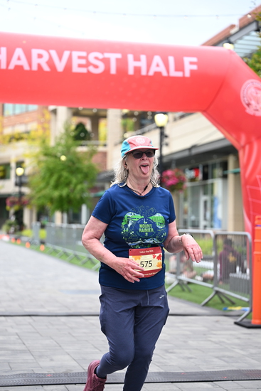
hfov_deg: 18.7
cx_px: 130
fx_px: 793
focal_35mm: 73
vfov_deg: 27.7
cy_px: 196
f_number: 2.8
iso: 640
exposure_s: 1/1250
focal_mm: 73
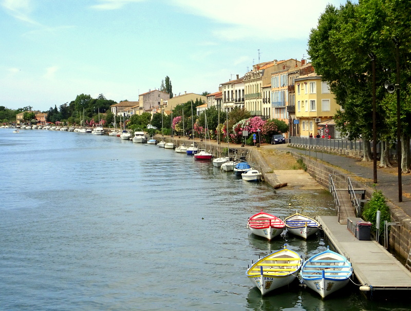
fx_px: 620
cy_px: 156
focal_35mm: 52
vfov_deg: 28.2
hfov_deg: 36.7
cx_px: 206
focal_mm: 8.84
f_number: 4.5
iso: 80
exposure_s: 1/800
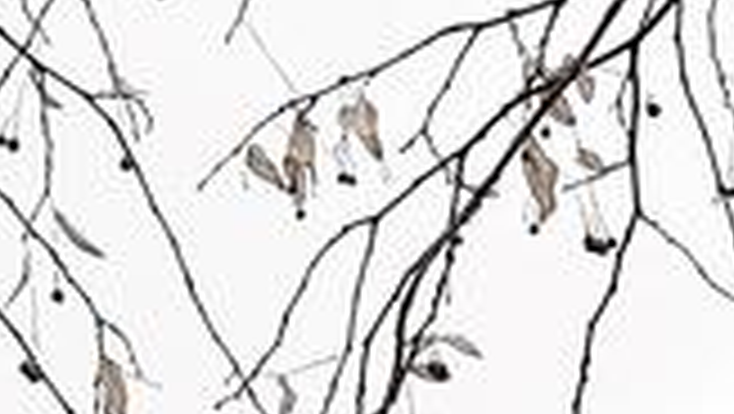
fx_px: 2805
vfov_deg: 7.9
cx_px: 1315
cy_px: 940
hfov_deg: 13.4
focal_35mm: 144
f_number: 1.7
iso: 40
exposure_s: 1/1274
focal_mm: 3.71
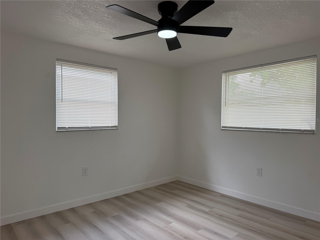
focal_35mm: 24
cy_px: 120
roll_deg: +0.1
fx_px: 222
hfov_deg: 71.6
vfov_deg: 56.8
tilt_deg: -1.2
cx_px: 160
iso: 80
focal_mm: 6.76
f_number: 1.78
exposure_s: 1/184
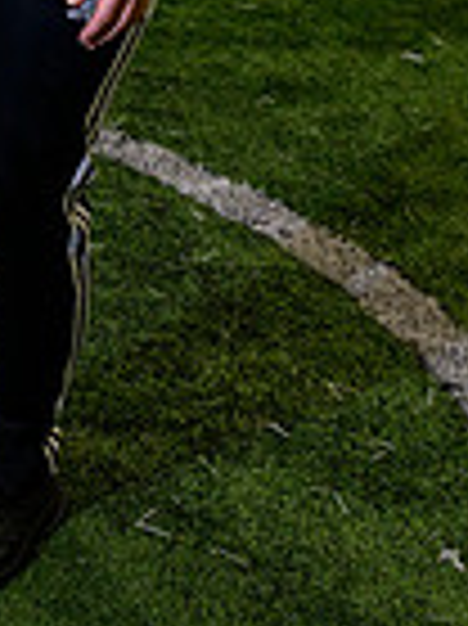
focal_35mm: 112
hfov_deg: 11.8
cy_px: -268
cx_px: -458
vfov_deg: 16.3
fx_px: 2022
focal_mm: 24
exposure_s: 1/125
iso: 2000
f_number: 5.6
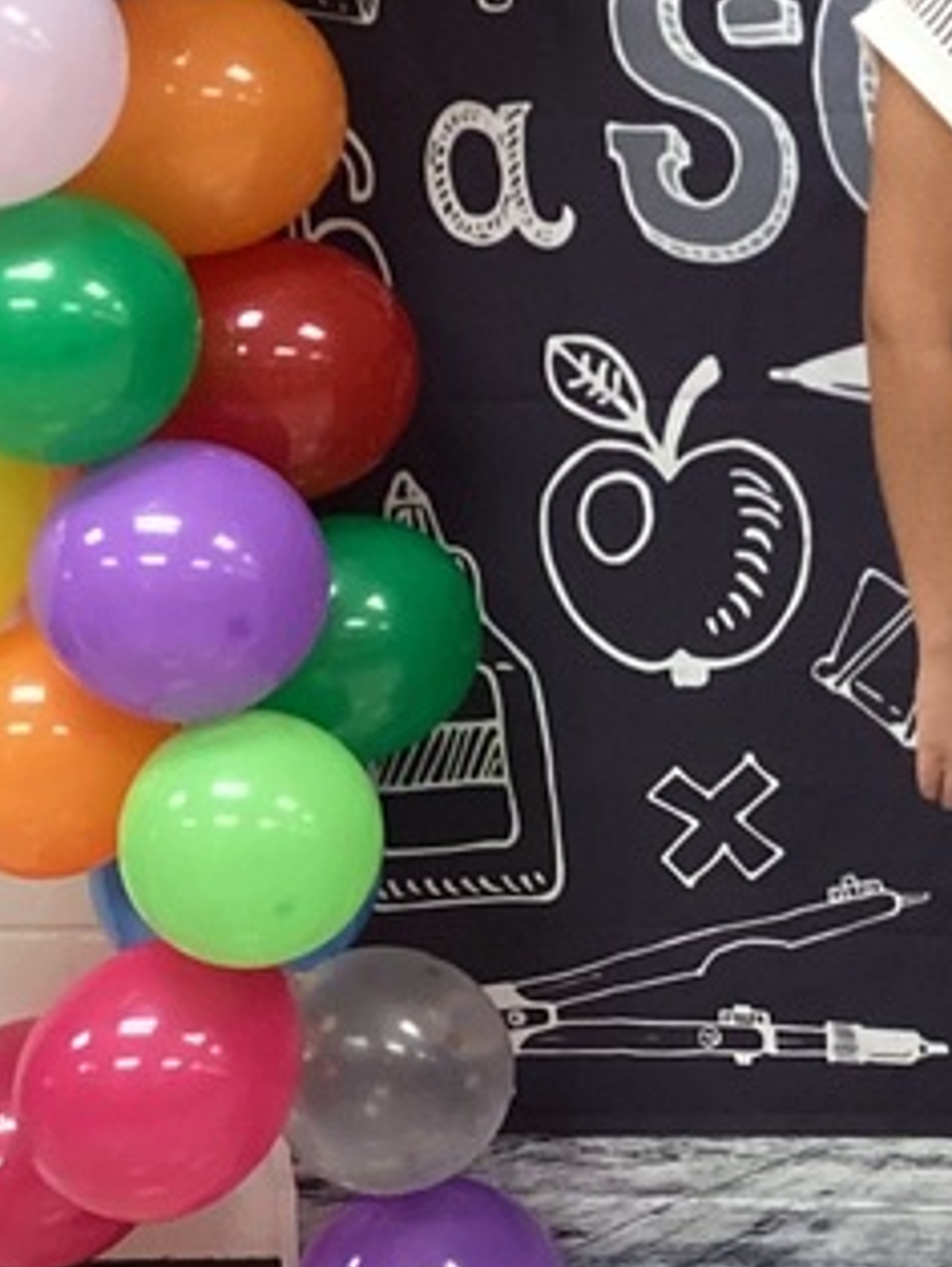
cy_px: 351
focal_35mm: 101
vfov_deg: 19.3
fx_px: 3699
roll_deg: +2.1
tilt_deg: -11.9
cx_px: 1440
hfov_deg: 13.8
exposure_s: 1/60
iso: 250
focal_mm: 3.3
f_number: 2.4
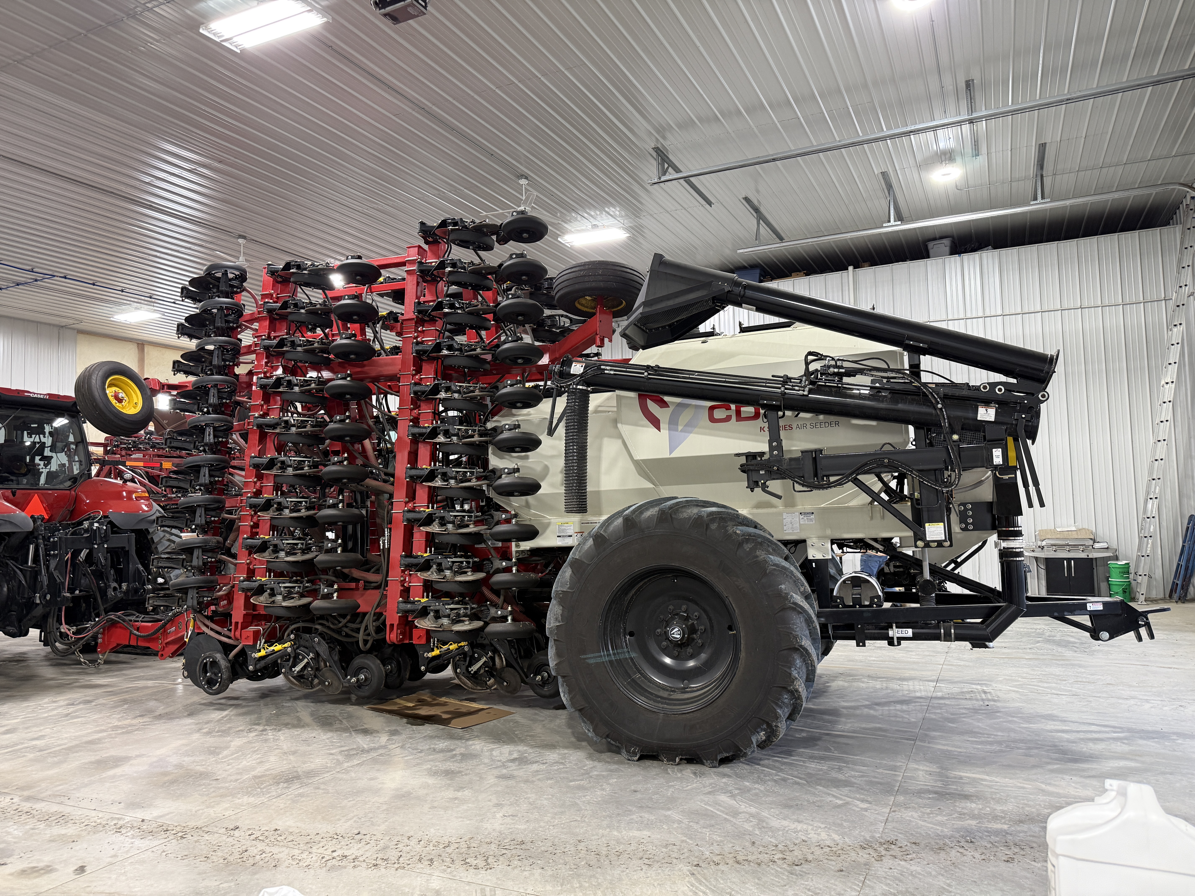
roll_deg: +0.8
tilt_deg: +4.4
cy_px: 448
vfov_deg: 56.8
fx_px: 829
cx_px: 598
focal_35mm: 24
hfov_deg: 71.6
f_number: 1.78
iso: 250
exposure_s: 1/60
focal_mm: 6.76
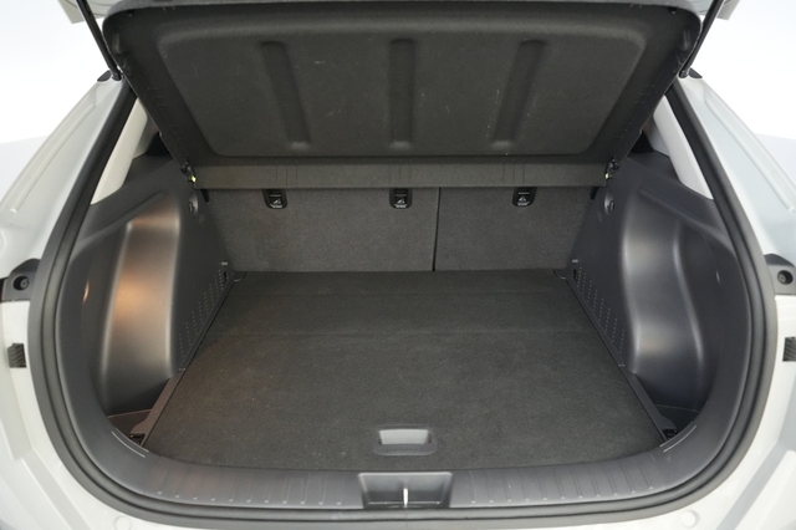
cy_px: 265
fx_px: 552
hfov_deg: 71.5
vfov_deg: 51.2
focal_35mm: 25
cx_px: 398
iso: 8000
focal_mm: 25
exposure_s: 1/160
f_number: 2.8
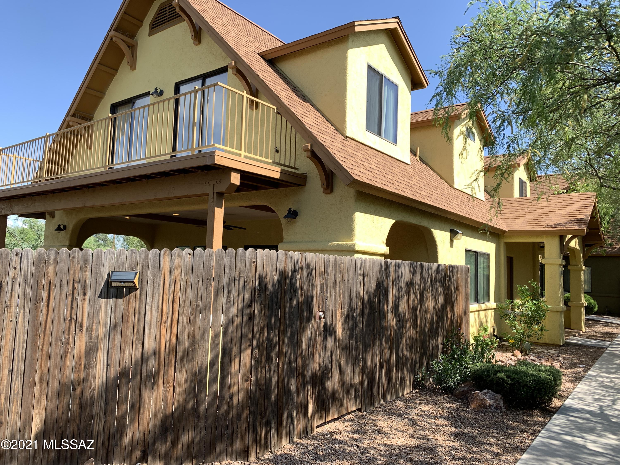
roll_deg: -1.4
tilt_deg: +3.7
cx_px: 310
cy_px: 232
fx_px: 466
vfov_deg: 53.1
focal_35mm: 26
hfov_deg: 67.3
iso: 25
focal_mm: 4.25
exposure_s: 1/1032
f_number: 1.8
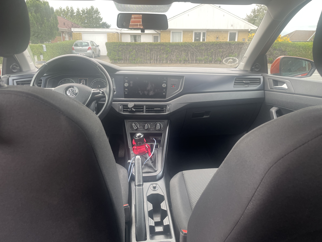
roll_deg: +0.1
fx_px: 242
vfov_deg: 53.1
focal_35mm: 26
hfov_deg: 67.3
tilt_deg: -18.9
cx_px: 161
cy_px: 121
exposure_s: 1/121
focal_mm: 4.2
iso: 64
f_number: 1.6
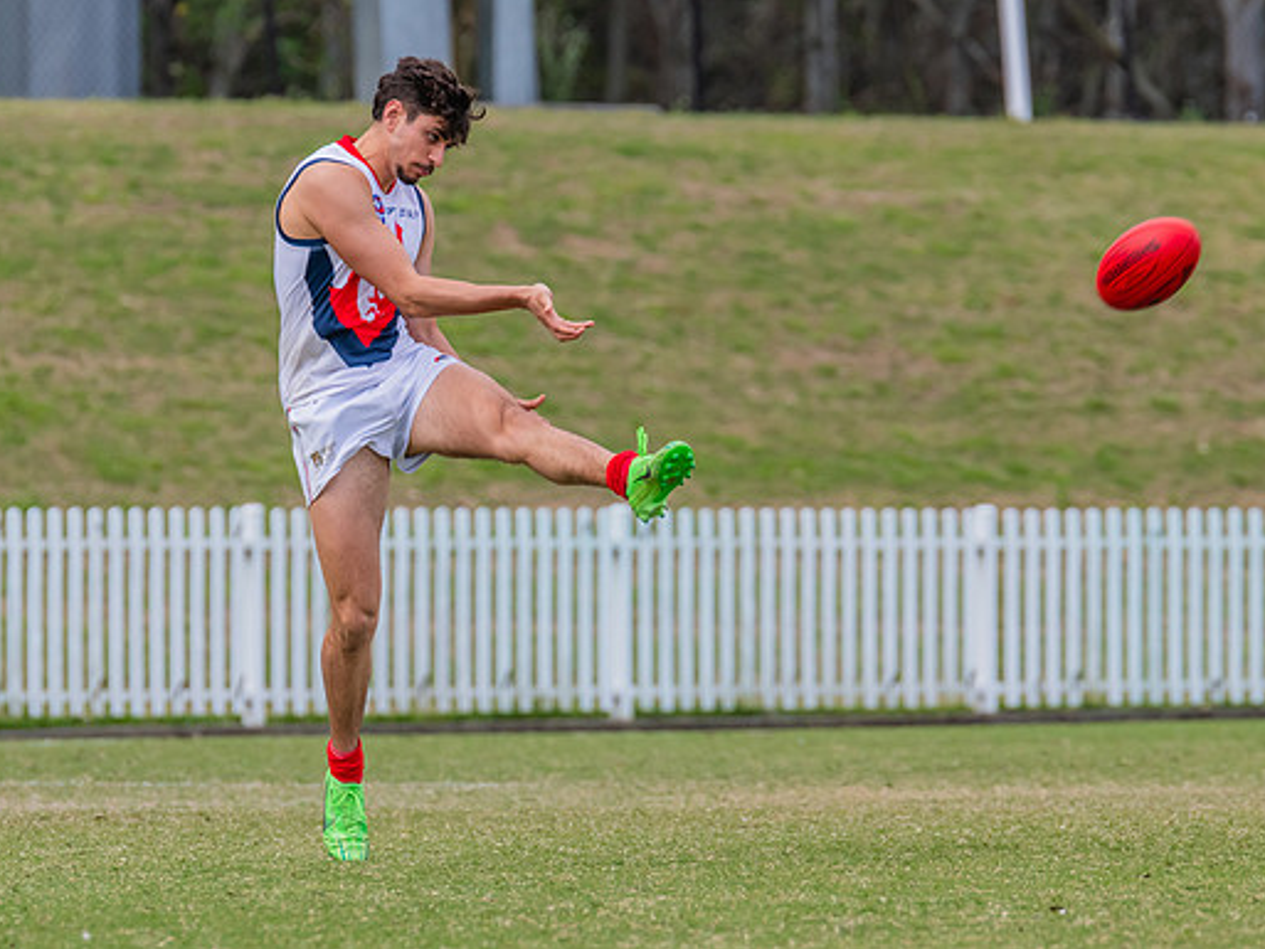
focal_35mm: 561
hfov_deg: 3.5
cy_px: 551
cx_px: 538
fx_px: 20506
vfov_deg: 2.7
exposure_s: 1/1250
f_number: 8
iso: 800
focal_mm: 420
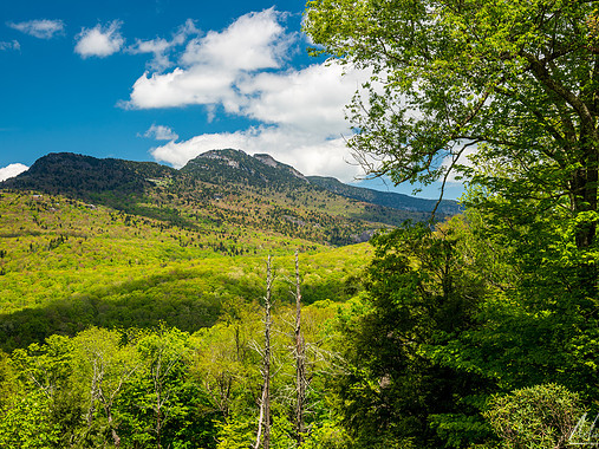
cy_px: 227
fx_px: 952
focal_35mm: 55
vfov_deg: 26.5
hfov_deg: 34.9
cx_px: 319
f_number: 11
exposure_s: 1/45
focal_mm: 50
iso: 64
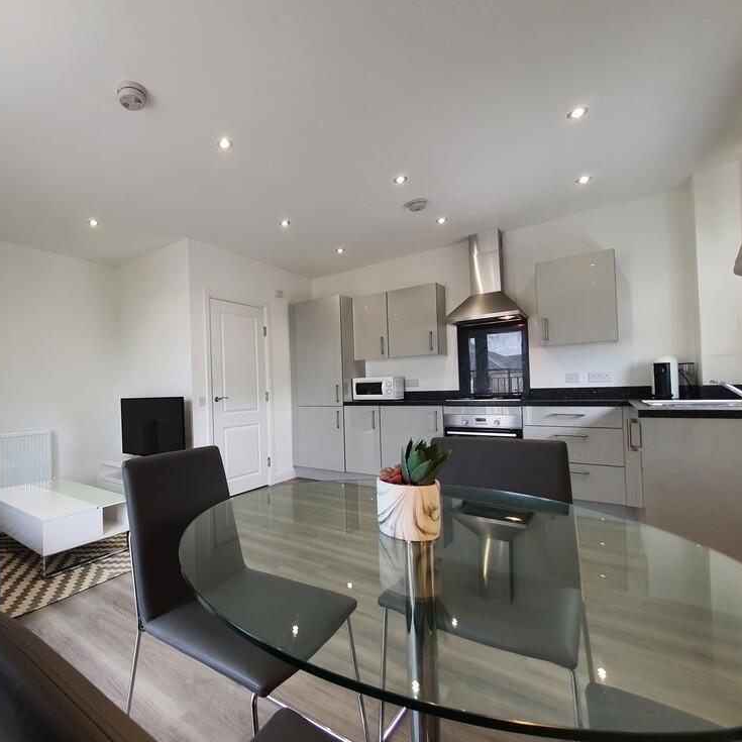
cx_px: 234
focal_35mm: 16
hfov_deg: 83.7
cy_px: 387
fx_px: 388
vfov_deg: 87.4
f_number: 2.2
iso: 64
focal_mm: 1.8
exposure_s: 1/50
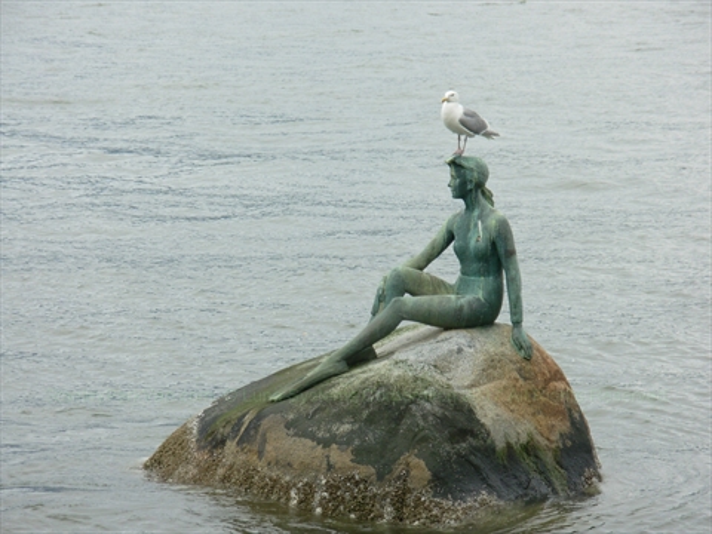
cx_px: 356
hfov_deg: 10.4
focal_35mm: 190
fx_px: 3908
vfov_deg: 7.8
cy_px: 267
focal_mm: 31.4
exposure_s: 1/256
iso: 50
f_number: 5
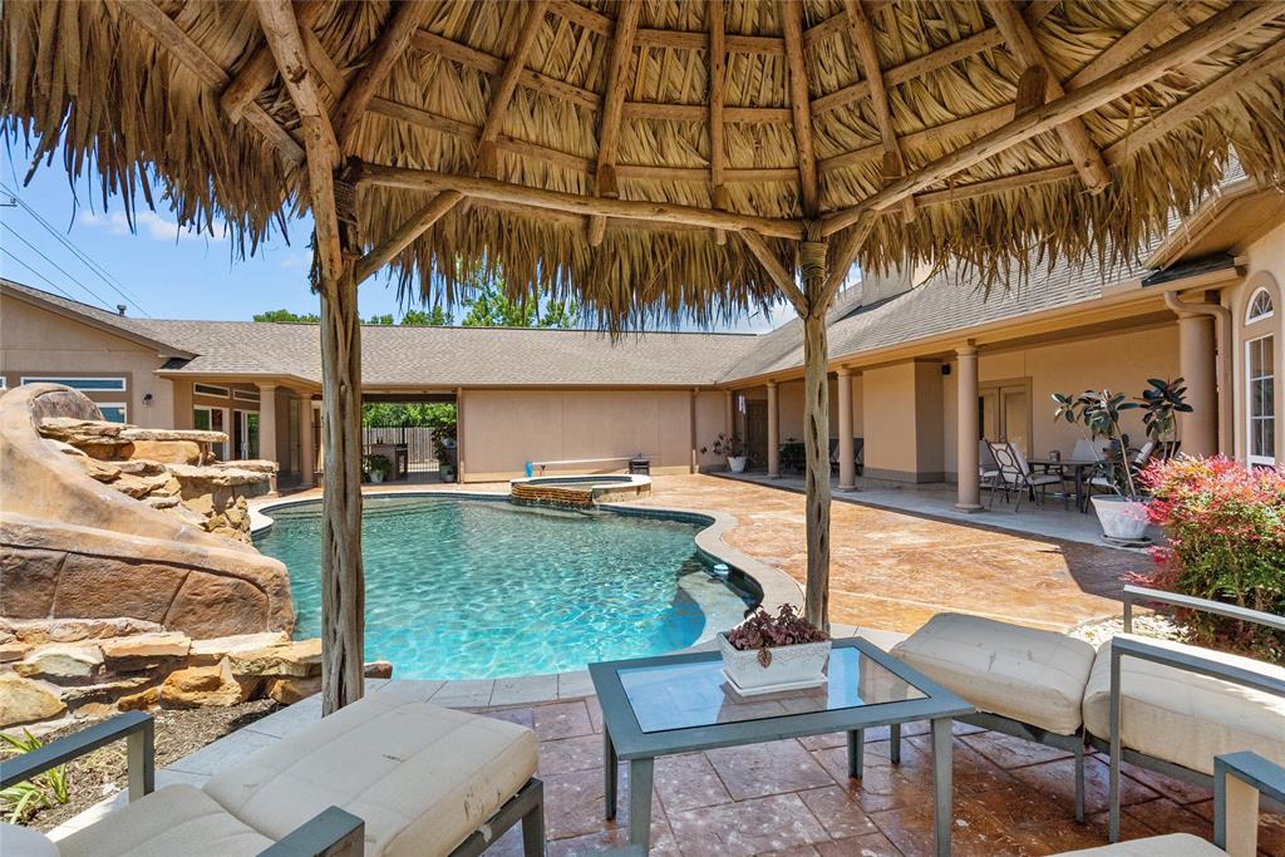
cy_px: 428
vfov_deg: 73.8
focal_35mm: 16
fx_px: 571
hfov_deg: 96.7
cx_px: 642
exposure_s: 1/1600
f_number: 8
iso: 1250
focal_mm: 16
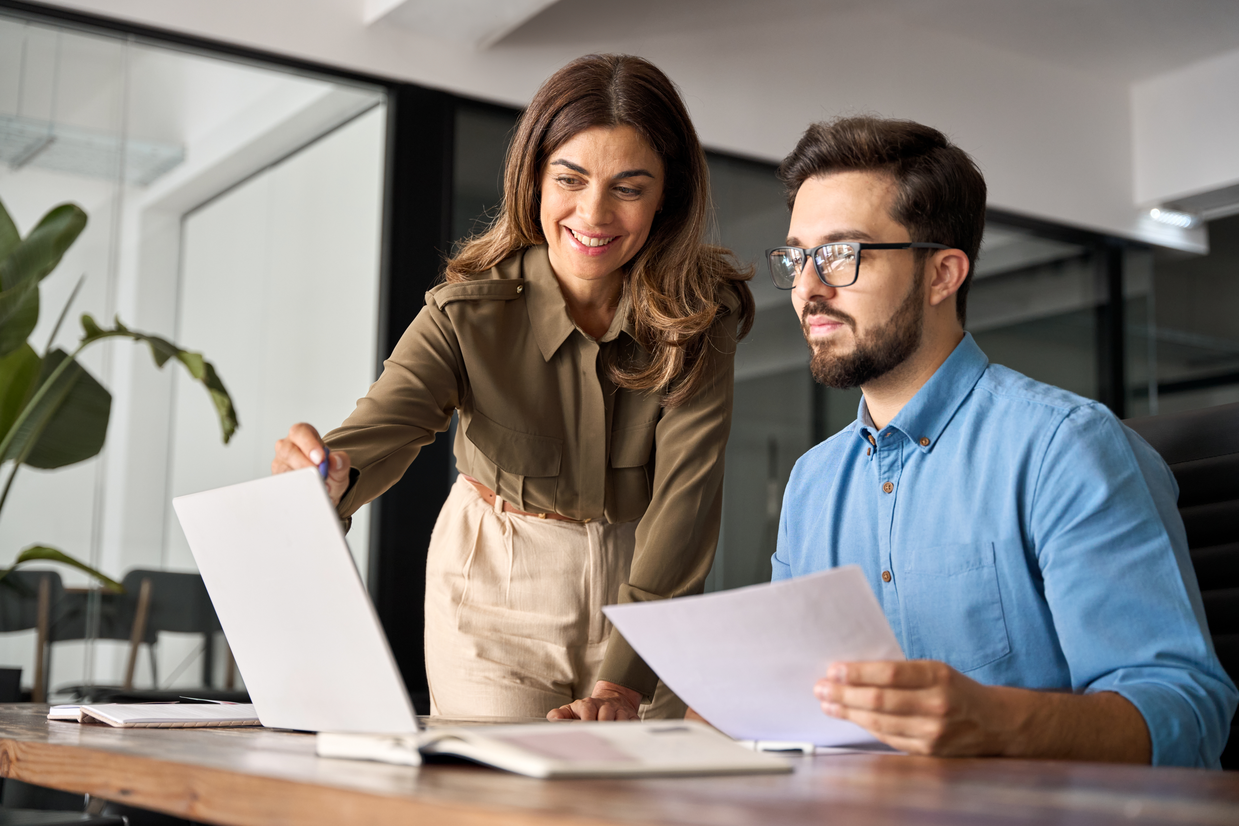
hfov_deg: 38.5
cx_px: 620
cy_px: 413
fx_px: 1772
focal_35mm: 52
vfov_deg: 26.2
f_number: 3.2
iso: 800
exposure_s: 1/160
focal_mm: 51.5
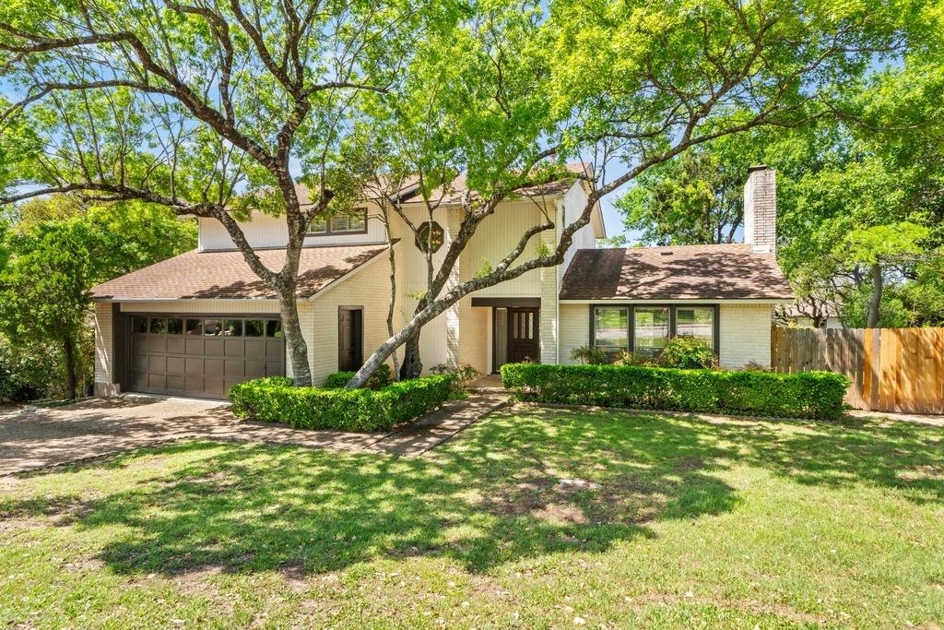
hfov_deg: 83.3
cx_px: 472
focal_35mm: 20
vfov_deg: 61.3
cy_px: 315
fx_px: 531
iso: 250
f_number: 11
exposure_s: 1/25
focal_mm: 13.5
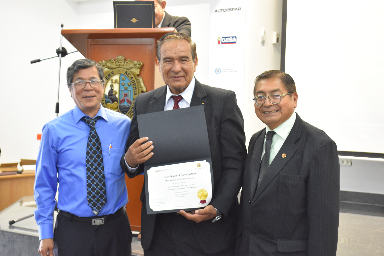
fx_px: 736
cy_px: 128
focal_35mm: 69
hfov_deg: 29.2
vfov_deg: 19.7
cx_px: 192
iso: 1600
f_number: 5.3
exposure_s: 1/25
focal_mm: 46
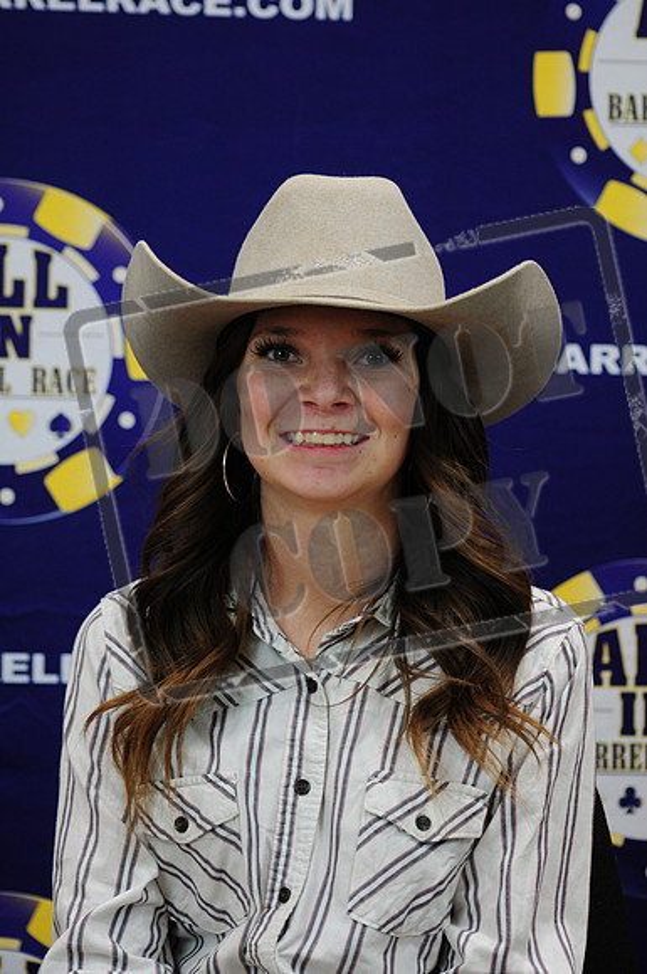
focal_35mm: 123
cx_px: 324
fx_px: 3326
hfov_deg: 11.1
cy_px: 487
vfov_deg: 16.7
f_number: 4
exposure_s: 1/125
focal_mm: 82
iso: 640
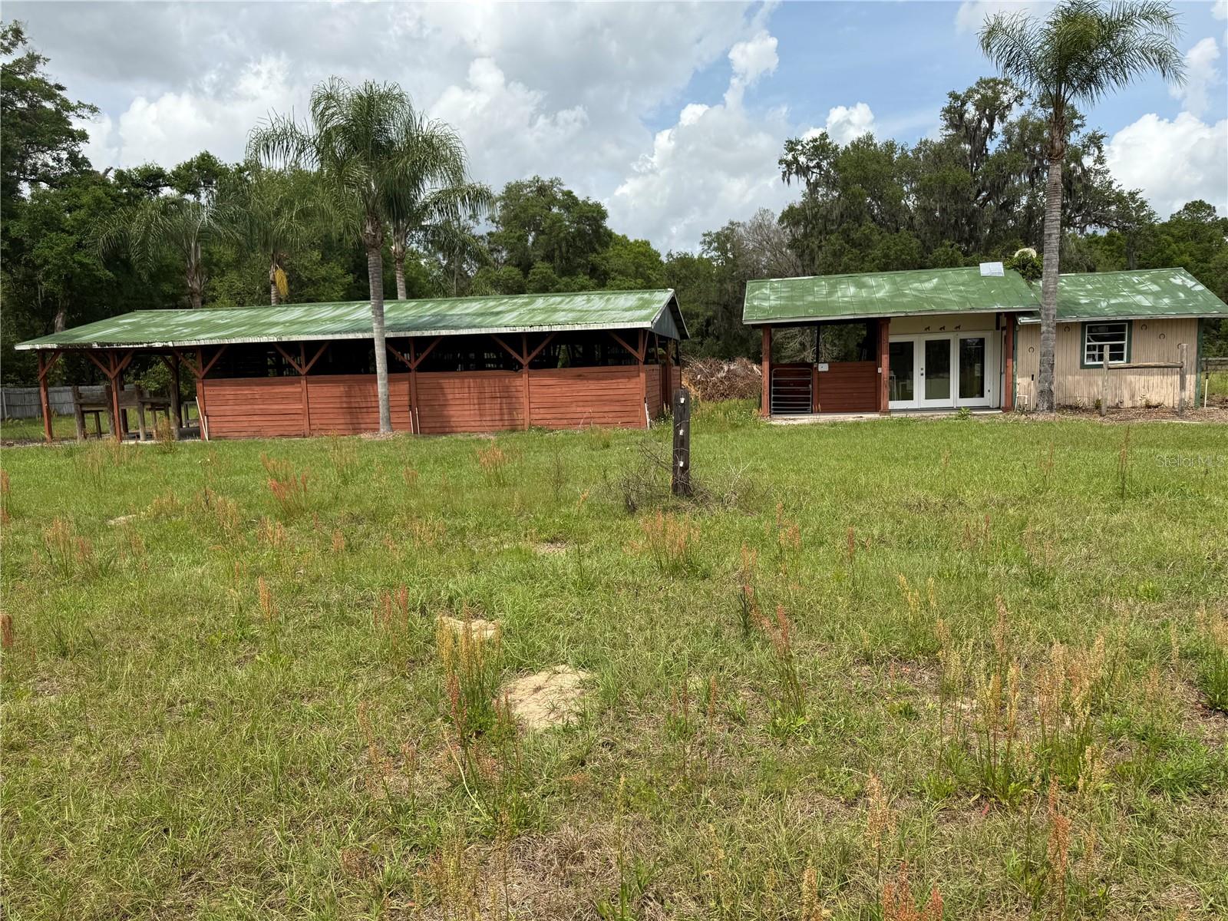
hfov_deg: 71.6
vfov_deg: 56.8
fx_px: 851
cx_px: 614
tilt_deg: -6.7
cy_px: 460
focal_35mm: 24
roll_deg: +1.4
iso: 80
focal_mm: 6.76
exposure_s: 1/4673
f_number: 1.78
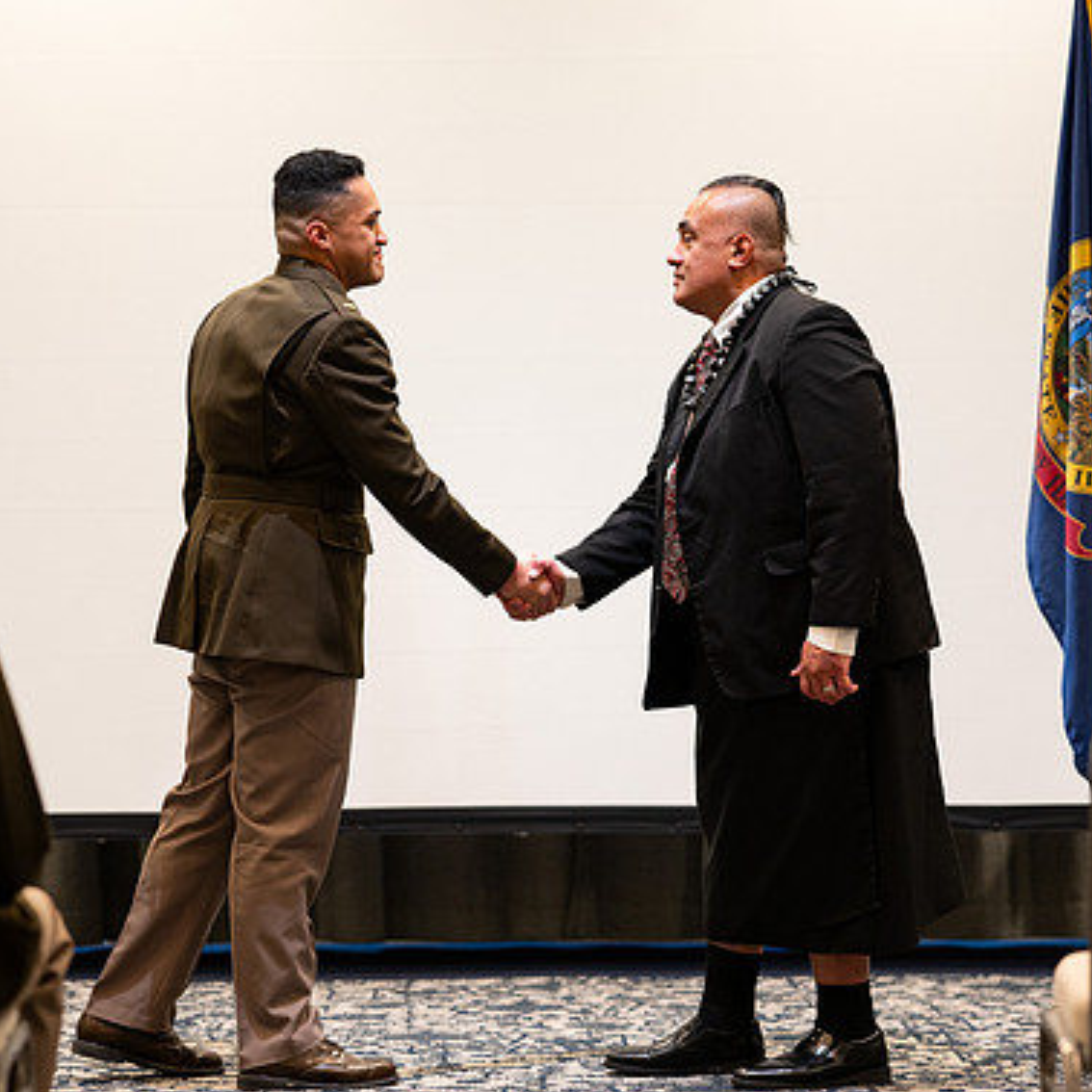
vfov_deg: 15.7
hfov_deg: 15.7
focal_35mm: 111
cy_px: 556
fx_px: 3962
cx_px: 506
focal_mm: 85
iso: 640
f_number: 1.8
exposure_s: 1/125
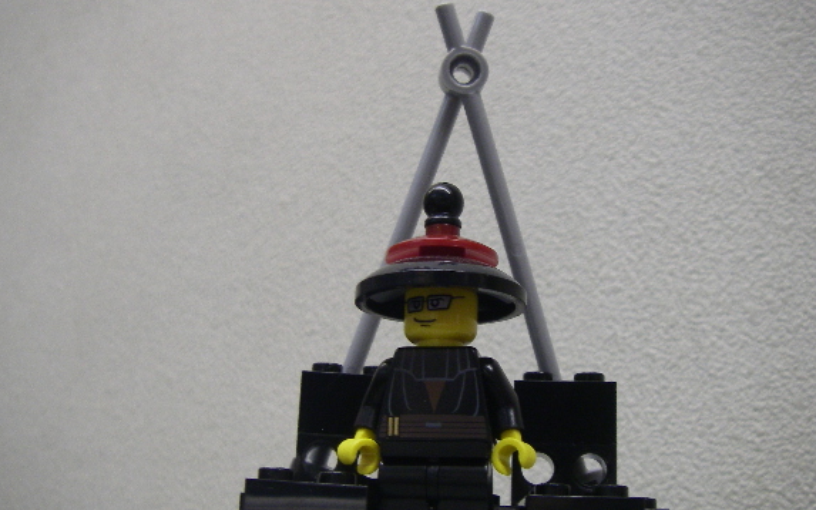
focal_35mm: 45
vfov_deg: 28.6
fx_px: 1001
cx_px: 427
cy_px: 275
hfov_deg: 44.4
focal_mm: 6.3
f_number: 3.3
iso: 160
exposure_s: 1/13
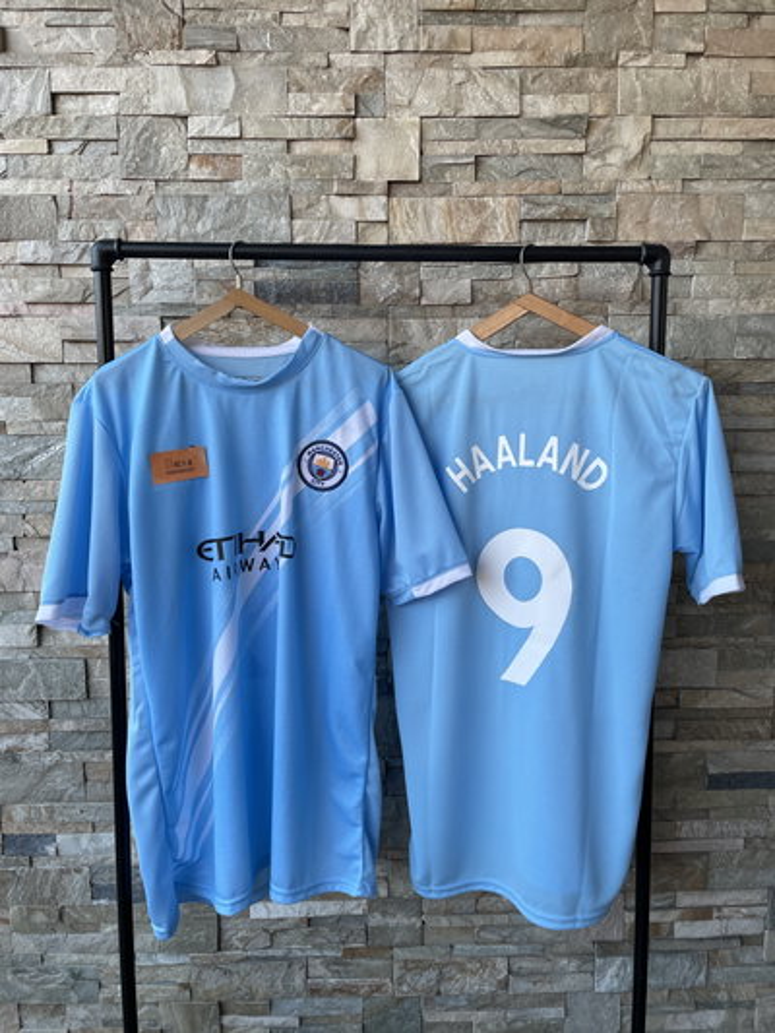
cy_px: 516
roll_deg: +0.6
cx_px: 388
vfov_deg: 67.3
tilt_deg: -8.4
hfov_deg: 53.1
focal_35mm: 26
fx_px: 776
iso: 50
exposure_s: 1/100
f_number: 1.6
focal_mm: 4.2
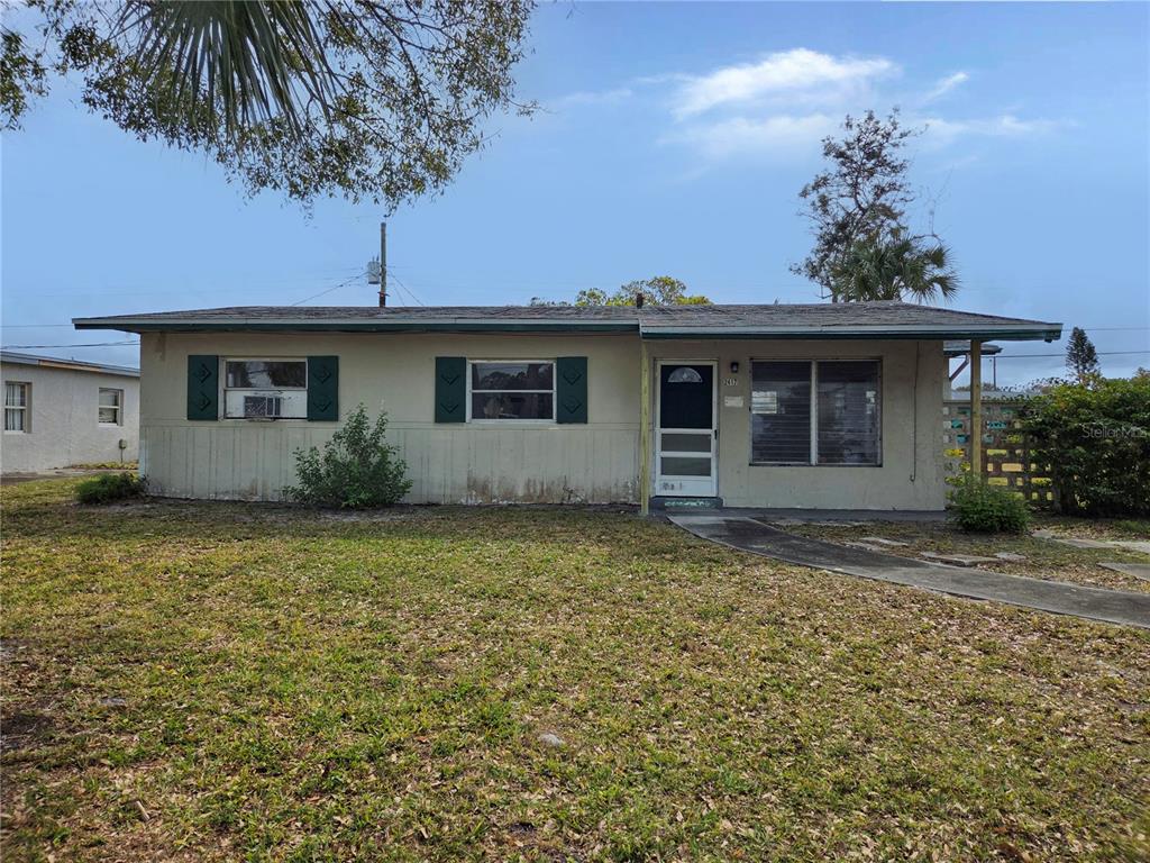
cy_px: 432
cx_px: 575
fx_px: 764
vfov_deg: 58.9
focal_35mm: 23
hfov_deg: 73.9
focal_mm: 5.4
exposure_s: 1/7891
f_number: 1.8
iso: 64
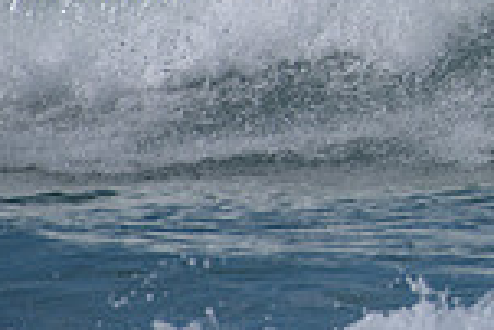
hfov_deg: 1.1
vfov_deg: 0.7
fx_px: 26358
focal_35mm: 1919
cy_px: -123
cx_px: 854
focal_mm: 500
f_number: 5.6
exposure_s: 1/2000
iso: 140
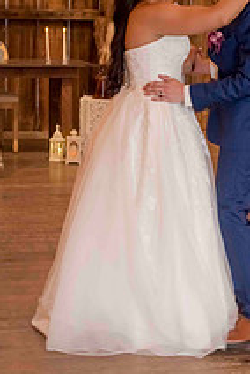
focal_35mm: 106
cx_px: 190
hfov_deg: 12.9
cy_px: 198
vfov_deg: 19.2
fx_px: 1100
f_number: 7.1
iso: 800
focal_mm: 50
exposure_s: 1/60
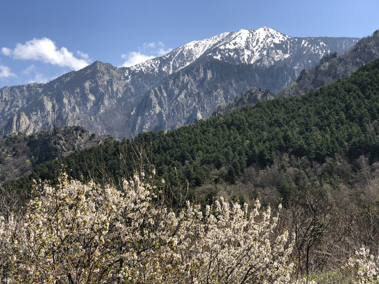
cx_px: 190
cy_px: 142
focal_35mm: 52
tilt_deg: +5.4
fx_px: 569
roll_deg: +0.9
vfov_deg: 28.0
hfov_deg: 36.8
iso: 16
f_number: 2.4
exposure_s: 1/750
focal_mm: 6
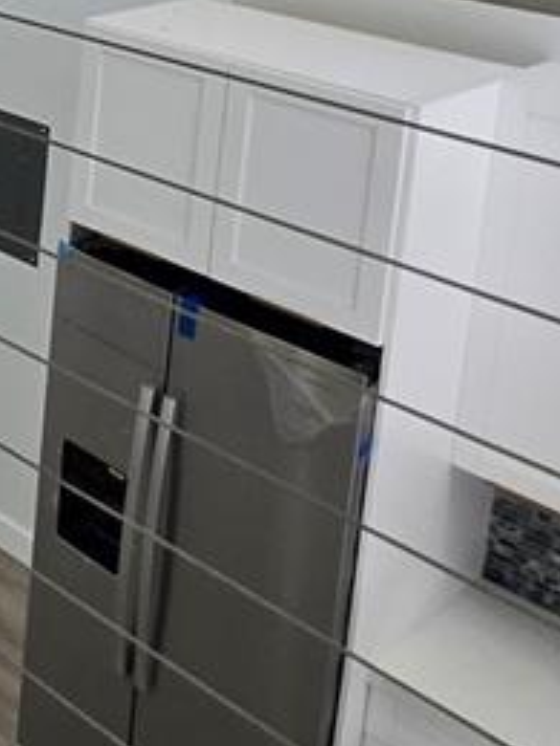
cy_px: -95
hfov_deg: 20.0
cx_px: -350
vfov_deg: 28.8
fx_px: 1294
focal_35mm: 60
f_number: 2.2
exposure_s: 1/60
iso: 32
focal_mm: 1.7
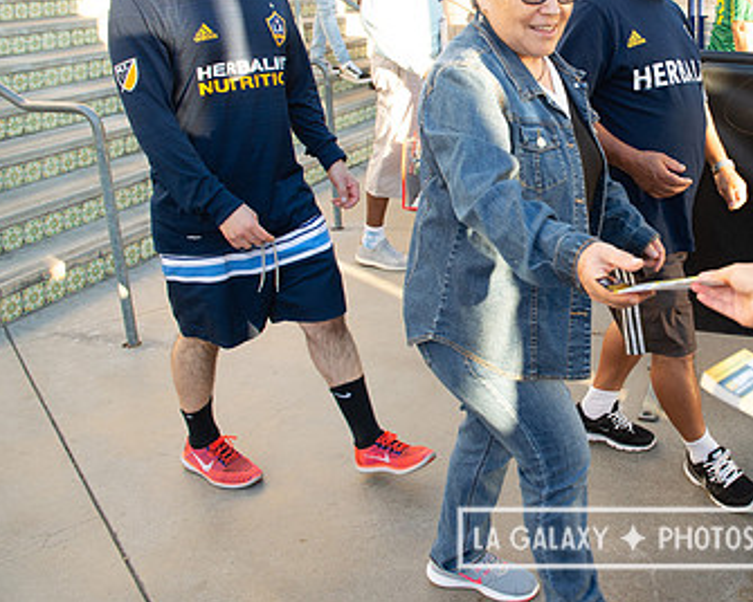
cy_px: 201
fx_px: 869
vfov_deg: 37.8
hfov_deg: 44.3
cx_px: 616
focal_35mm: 39
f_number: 4.5
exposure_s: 1/400
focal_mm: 24
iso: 800
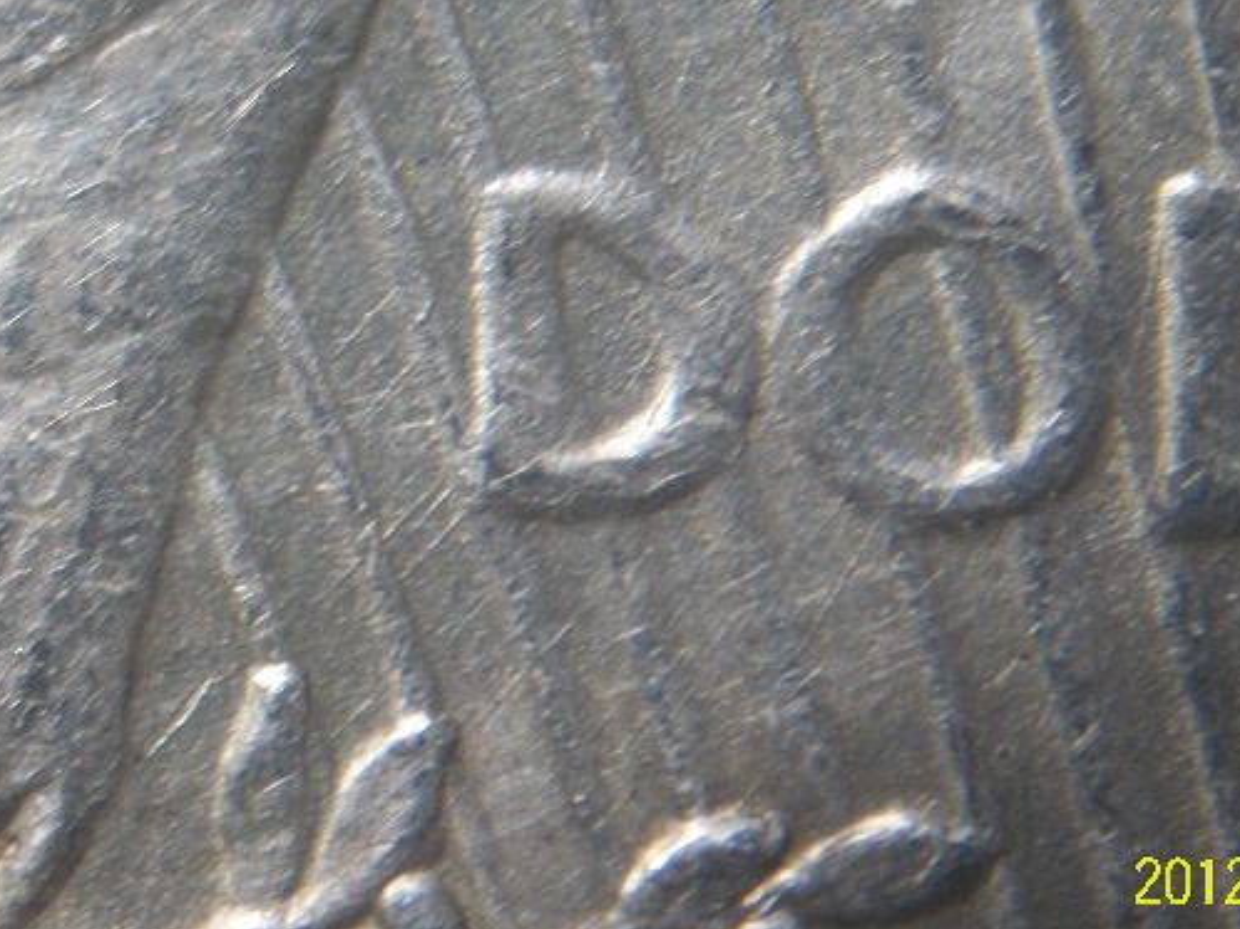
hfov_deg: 18.0
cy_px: 303
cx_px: 542
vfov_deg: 13.6
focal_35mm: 109
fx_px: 3904
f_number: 4.5
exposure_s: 1/30
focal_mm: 12.1
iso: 160
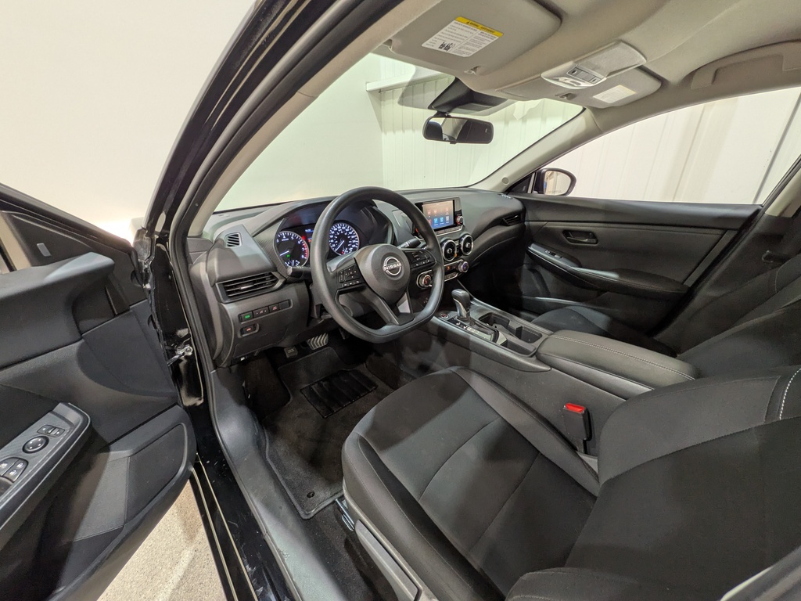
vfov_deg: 85.7
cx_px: 400
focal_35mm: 14
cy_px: 300
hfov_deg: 102.1
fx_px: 324
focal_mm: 1.83
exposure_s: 1/24
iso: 51
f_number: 2.2
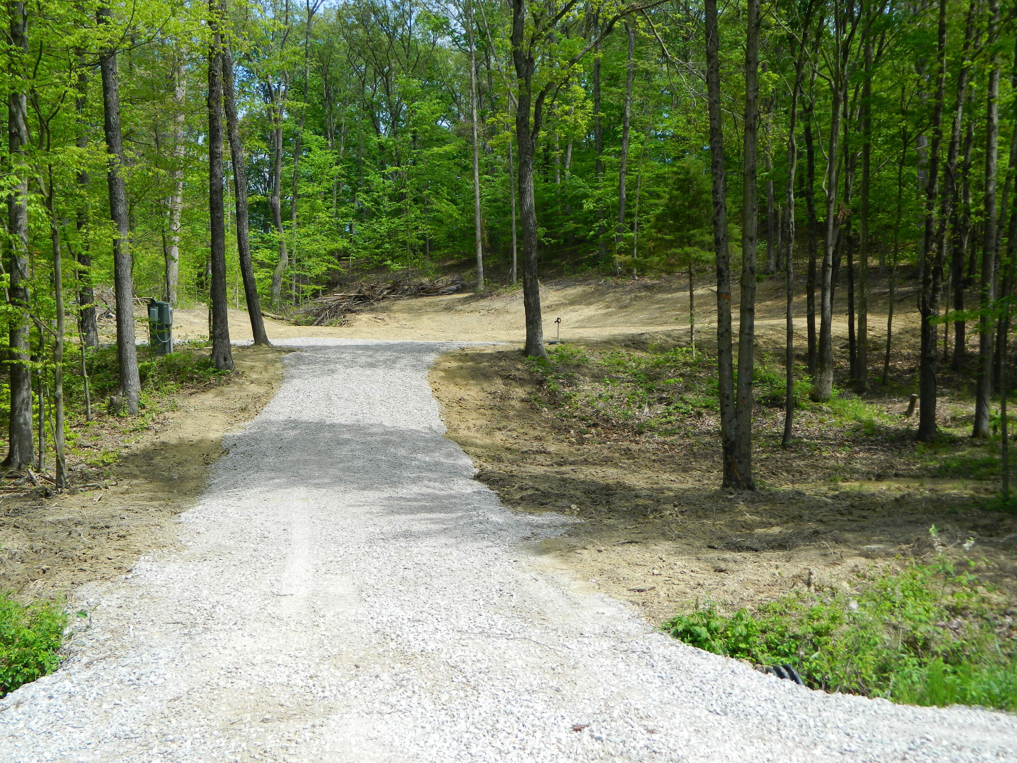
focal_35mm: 41
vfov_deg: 35.1
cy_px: 382
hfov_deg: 45.8
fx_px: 1205
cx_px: 508
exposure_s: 1/400
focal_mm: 7.3
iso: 80
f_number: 3.5
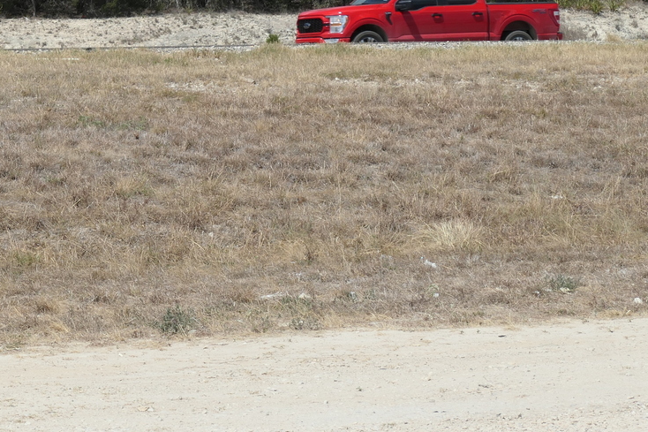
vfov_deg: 9.8
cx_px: 170
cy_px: -42
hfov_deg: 14.7
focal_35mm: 139
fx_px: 2501
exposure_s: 1/1000
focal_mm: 23.1
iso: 200
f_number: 7.1
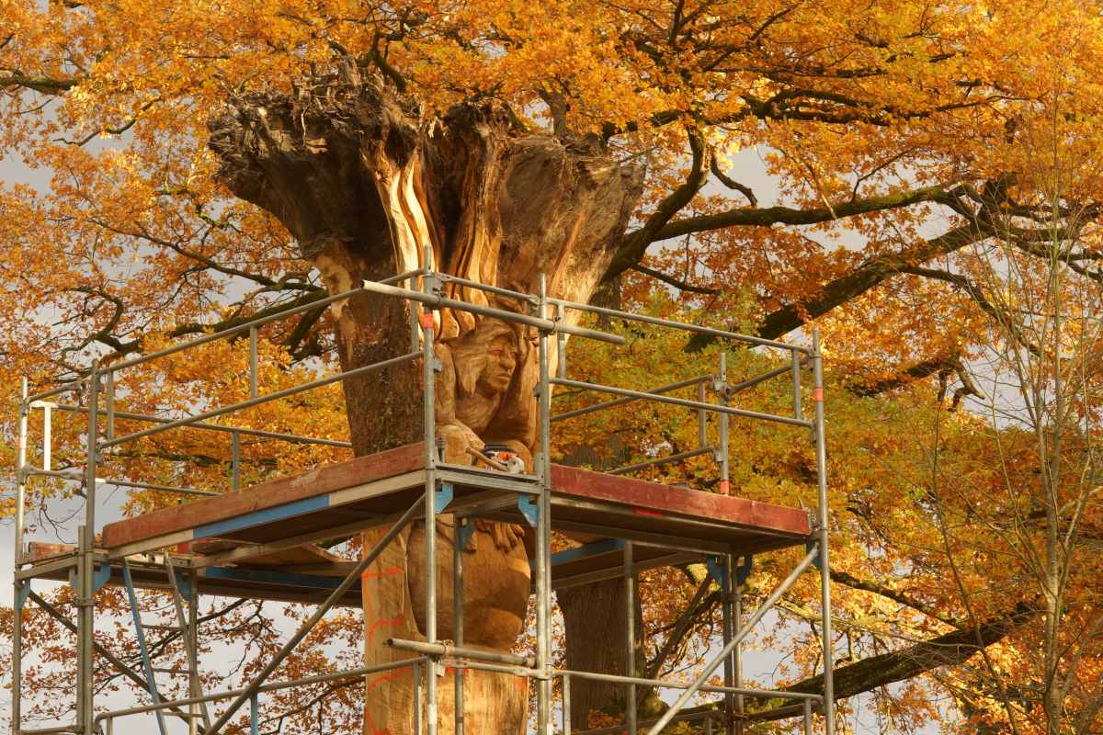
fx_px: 3217
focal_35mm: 105
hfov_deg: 19.5
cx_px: 552
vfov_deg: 13.0
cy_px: 368
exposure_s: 1/125
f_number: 8
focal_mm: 70
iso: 250
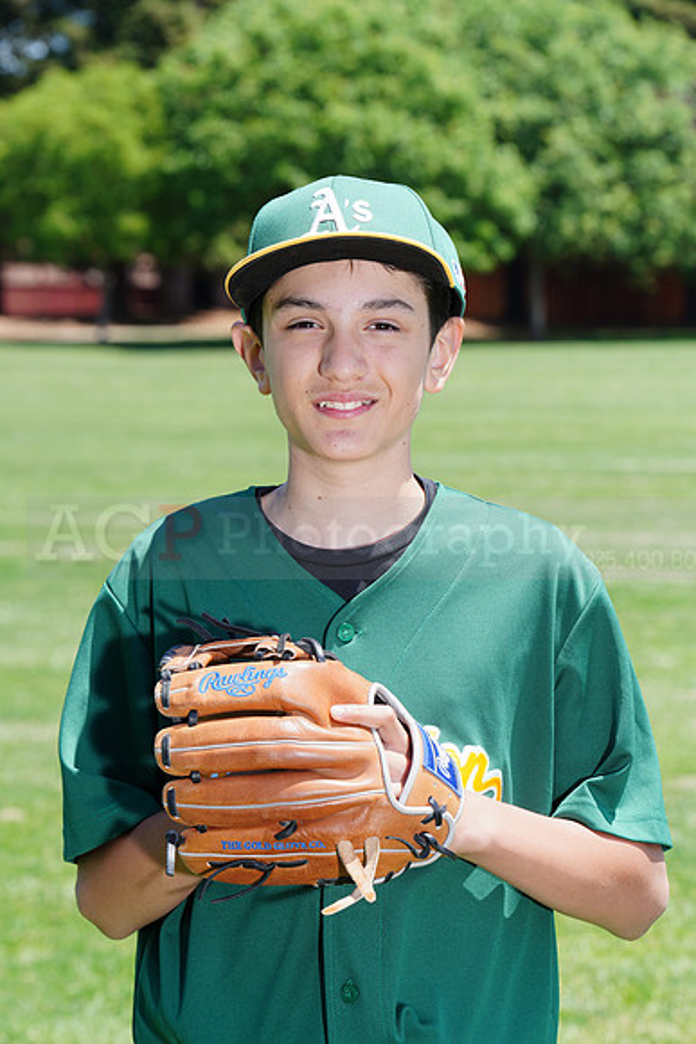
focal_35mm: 147
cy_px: 522
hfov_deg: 9.3
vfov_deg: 14.0
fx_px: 4260
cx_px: 348
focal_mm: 147
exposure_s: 1/200
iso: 200
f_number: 10
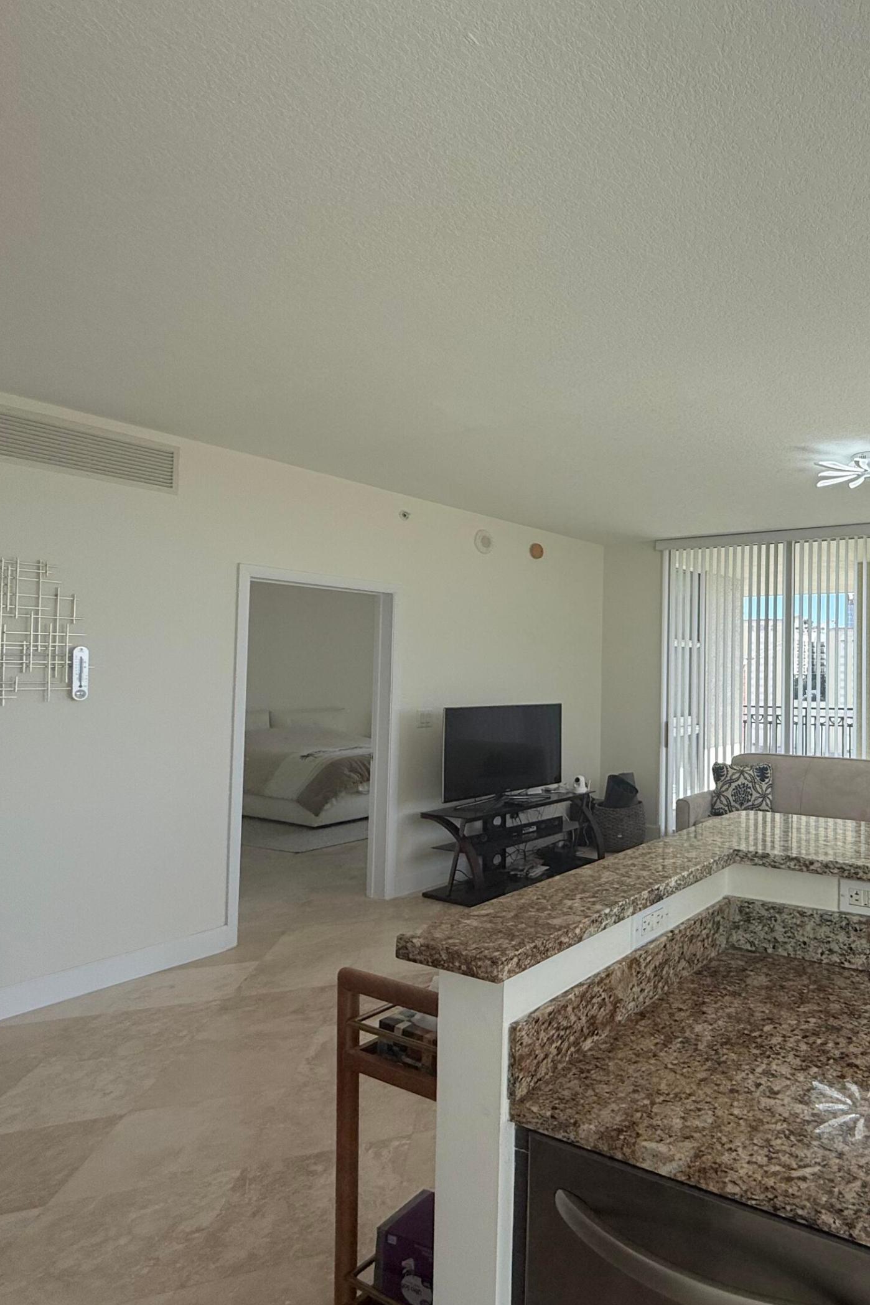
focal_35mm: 20
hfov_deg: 53.7
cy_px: 648
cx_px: 792
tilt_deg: +1.6
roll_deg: -0.9
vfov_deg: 84.0
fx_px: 725
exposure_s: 1/694
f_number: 2.2
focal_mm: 2.22
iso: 64
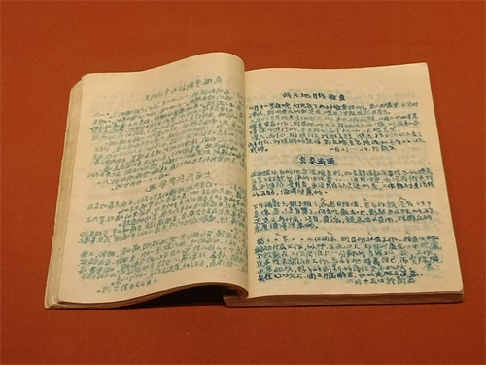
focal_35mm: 80
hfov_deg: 24.4
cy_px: 182
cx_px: 243
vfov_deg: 18.4
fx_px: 1123
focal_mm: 3.96
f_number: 1.8
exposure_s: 1/33.3
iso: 1141
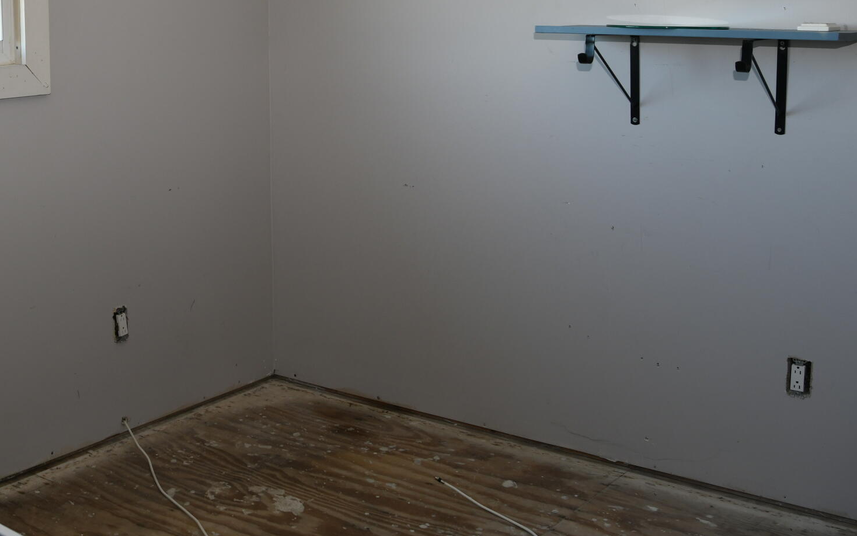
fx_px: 1168
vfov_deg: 25.4
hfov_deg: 39.0
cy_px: 102
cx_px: 193
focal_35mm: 50
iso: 250
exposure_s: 1/60
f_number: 5
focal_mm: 24
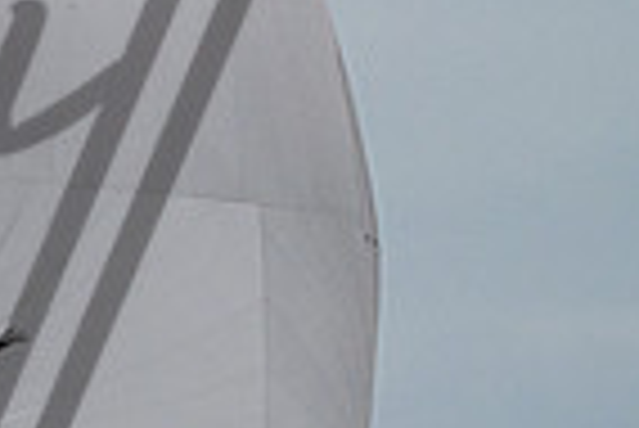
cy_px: 33
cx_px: -333
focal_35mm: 1039
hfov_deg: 2.0
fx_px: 18461
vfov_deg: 1.3
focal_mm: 185
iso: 400
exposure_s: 1/6400
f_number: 5.6
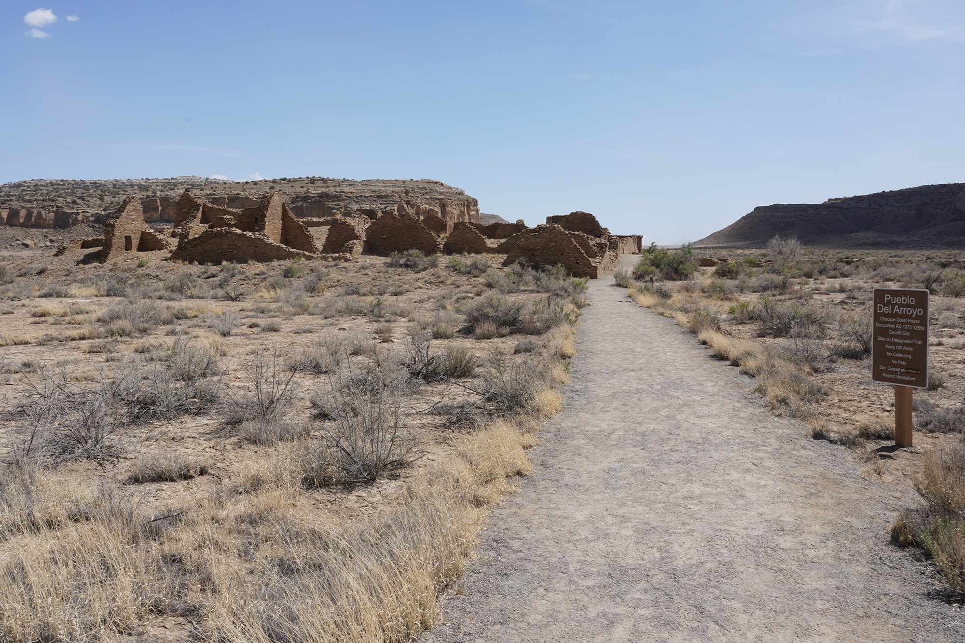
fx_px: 751
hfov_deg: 65.5
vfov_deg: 46.4
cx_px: 482
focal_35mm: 28
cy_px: 322
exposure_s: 1/100
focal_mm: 28
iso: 100
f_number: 16
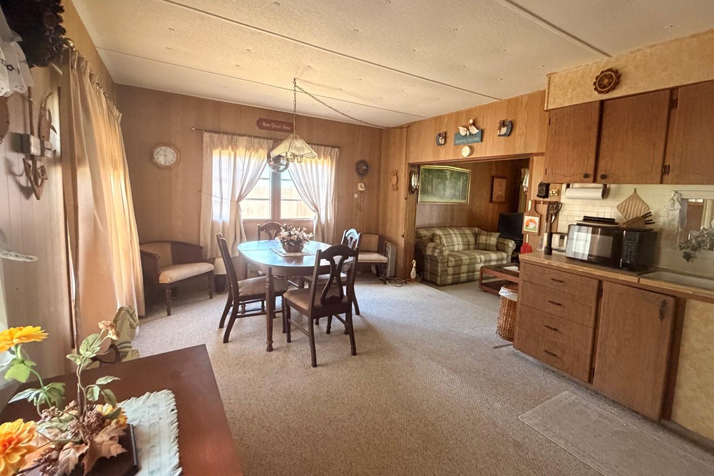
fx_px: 337
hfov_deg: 92.9
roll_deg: -1.8
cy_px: 222
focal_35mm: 17
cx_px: 397
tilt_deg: -5.6
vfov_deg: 70.4
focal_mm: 2.22
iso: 640
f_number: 2.2
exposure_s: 1/60
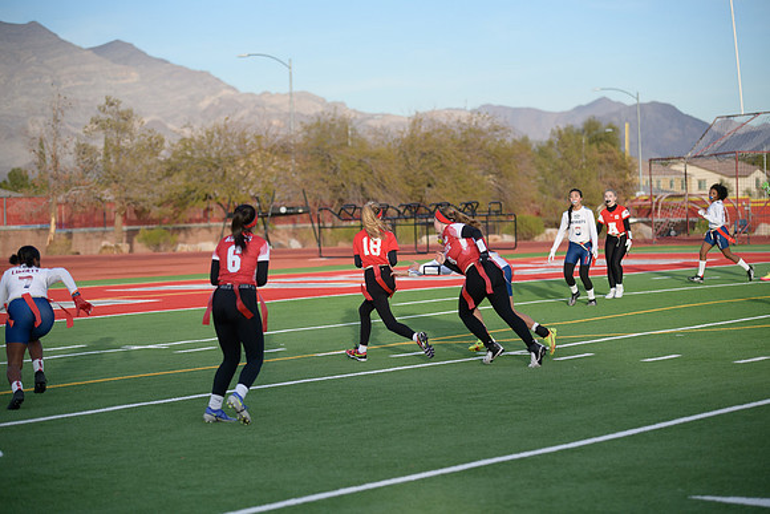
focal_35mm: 110
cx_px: 385
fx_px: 2353
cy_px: 257
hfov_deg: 18.6
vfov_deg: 12.5
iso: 640
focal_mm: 110
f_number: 2.8
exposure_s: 1/4000
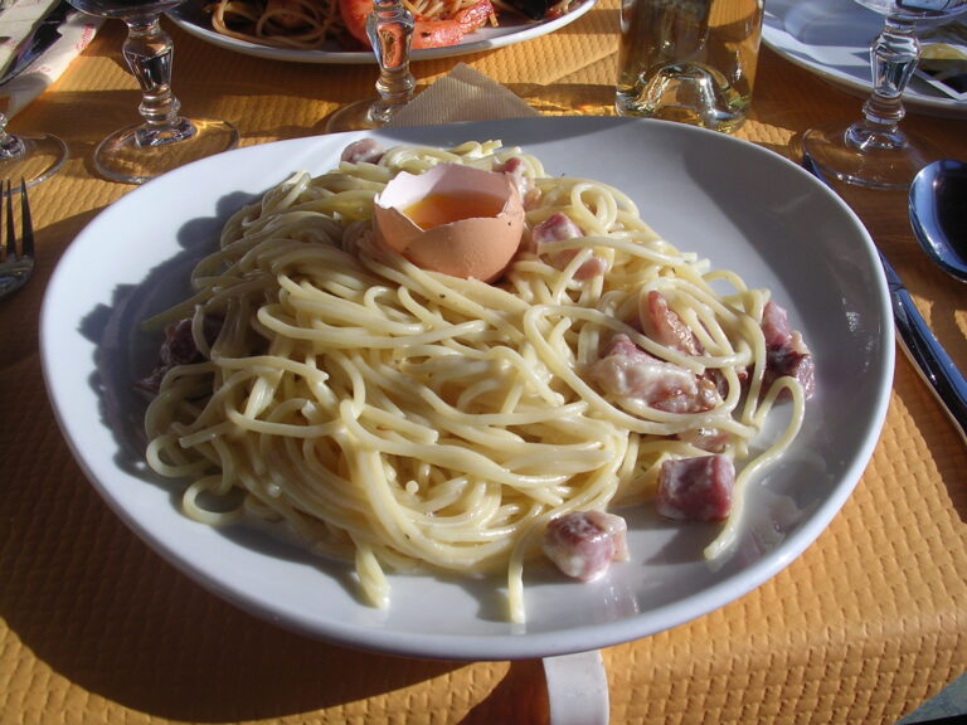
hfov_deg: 49.0
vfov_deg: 37.7
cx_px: 484
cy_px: 362
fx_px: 1062
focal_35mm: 38
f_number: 5.6
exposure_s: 1/378
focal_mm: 5.8
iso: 100
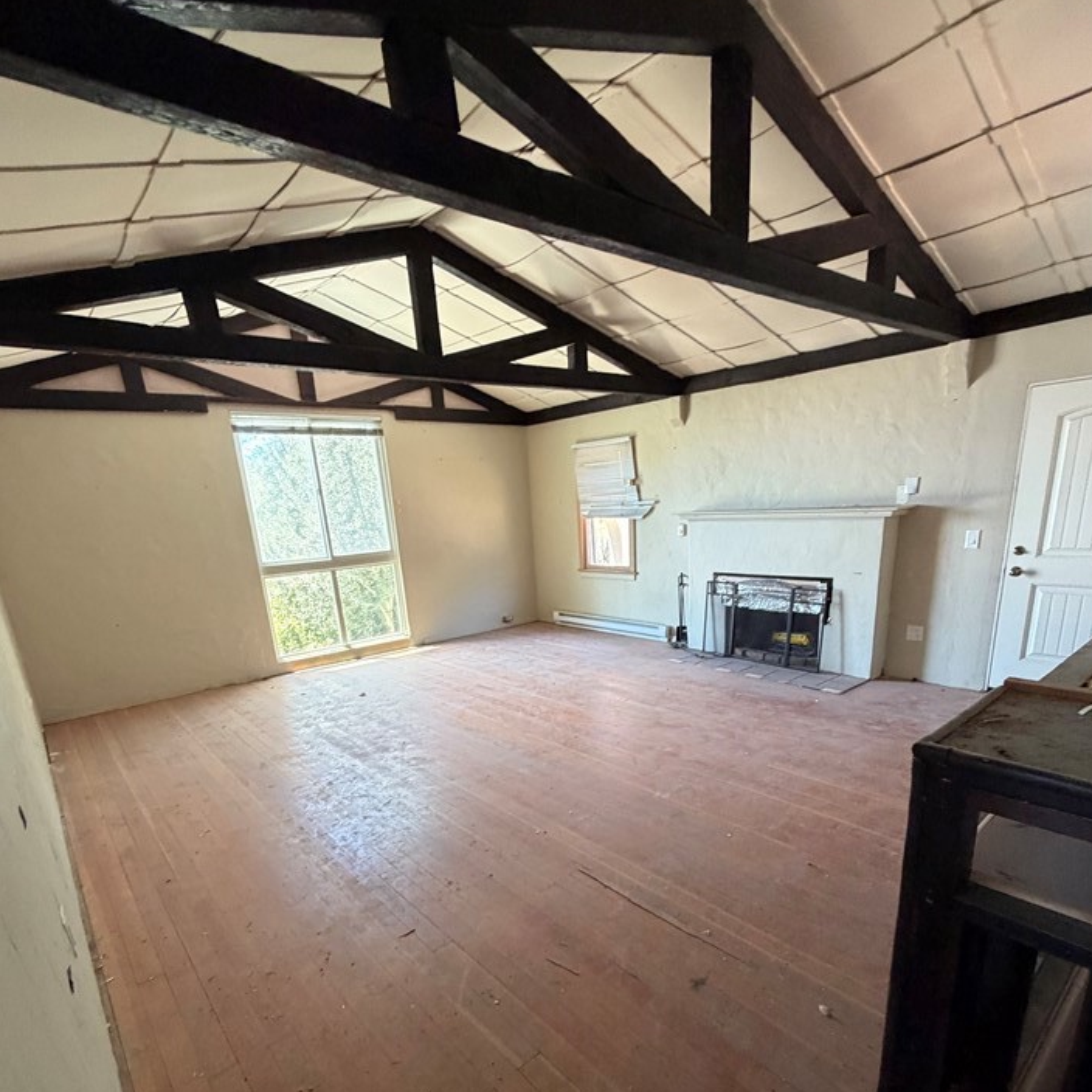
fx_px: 642
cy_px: 703
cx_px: 568
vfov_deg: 78.8
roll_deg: +5.1
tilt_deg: -14.3
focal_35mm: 18
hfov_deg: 80.7
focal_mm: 2.22
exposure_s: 1/60
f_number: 2.2
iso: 400
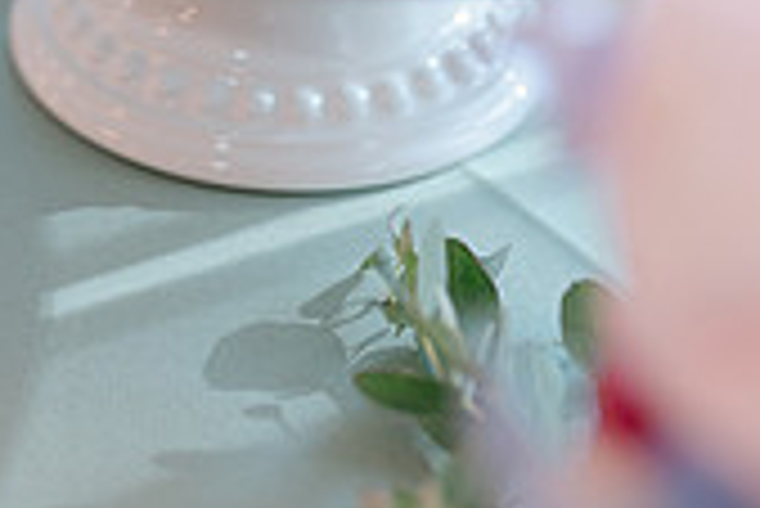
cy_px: -450
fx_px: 1965
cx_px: 121
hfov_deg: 21.5
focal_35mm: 93
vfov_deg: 13.1
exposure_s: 1/125
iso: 320
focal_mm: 35
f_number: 2.8
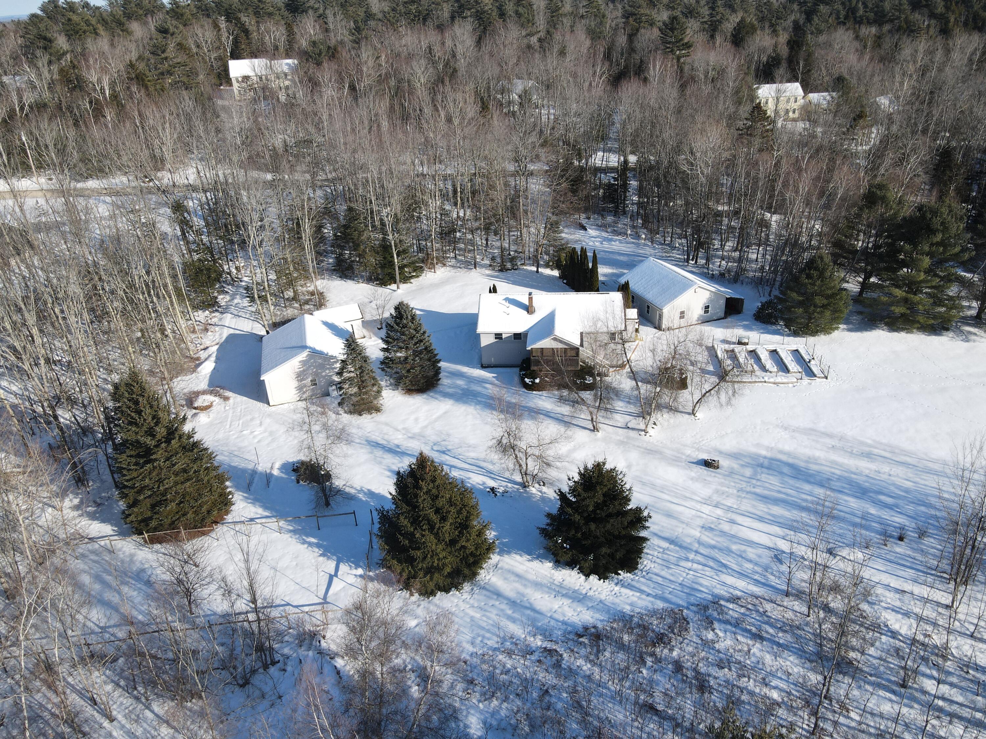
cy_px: 370
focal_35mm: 24
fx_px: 684
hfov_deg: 71.6
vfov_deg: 56.8
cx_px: 493
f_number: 2.8
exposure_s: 1/640
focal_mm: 4.5
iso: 100
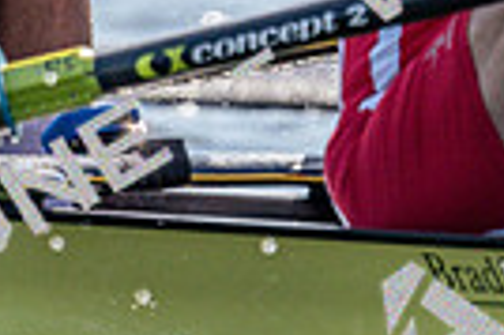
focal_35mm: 2573
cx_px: 60
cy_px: 85
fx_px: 35978
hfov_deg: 0.8
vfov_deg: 0.5
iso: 320
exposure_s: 1/2000
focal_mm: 594
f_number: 6.3
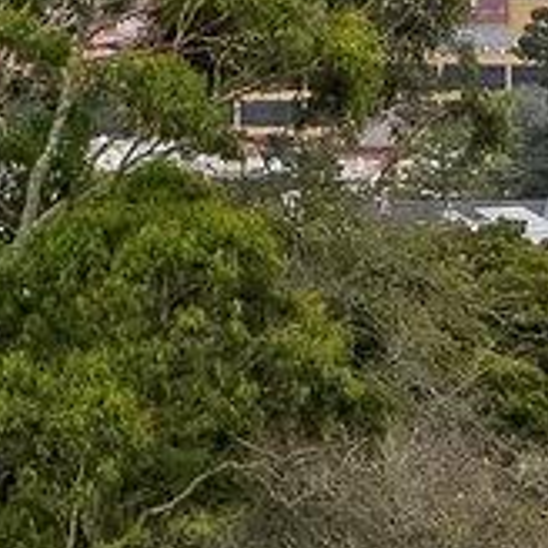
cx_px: 1577
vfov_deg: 3.5
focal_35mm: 498
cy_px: 84
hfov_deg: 3.4
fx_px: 8919
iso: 32
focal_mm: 9
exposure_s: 1/400
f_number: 2.8
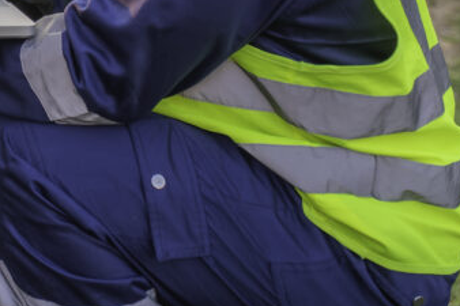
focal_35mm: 106
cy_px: -150
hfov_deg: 18.2
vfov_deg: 12.3
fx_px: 1354
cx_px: -110
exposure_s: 1/320
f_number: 2.8
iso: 100
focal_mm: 35
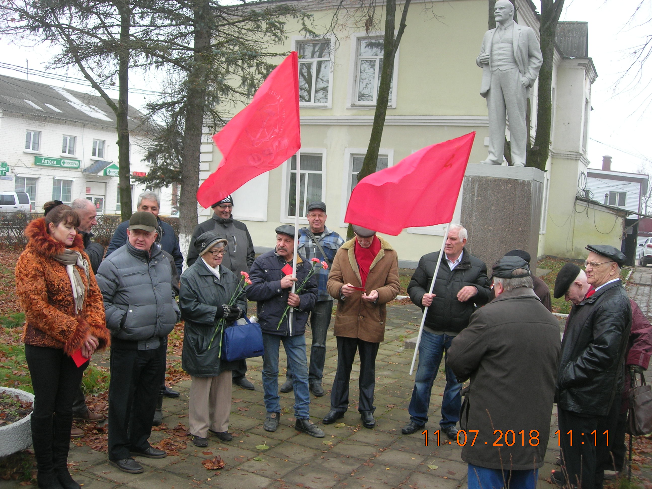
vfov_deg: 37.7
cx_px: 326
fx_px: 716
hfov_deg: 49.0
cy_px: 244
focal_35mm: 38
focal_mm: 7.8
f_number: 2.8
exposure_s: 1/104
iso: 64
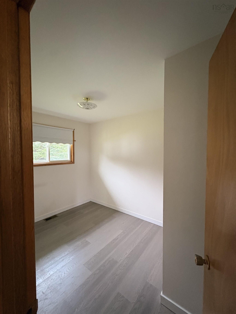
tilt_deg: -1.5
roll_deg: -0.1
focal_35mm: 14
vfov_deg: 102.1
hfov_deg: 85.7
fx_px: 127
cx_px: 118
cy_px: 157
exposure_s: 1/60
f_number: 2.2
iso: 1000
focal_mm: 2.22
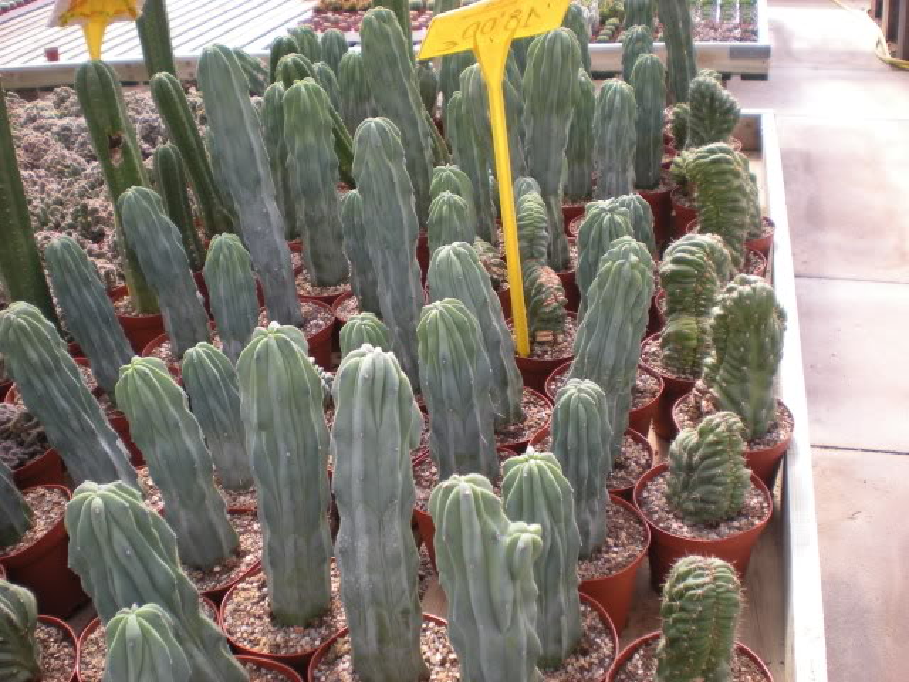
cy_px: 341
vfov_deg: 37.7
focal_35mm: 38
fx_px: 998
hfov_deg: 49.0
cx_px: 454
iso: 64
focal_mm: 6.3
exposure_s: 1/102
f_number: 3.1
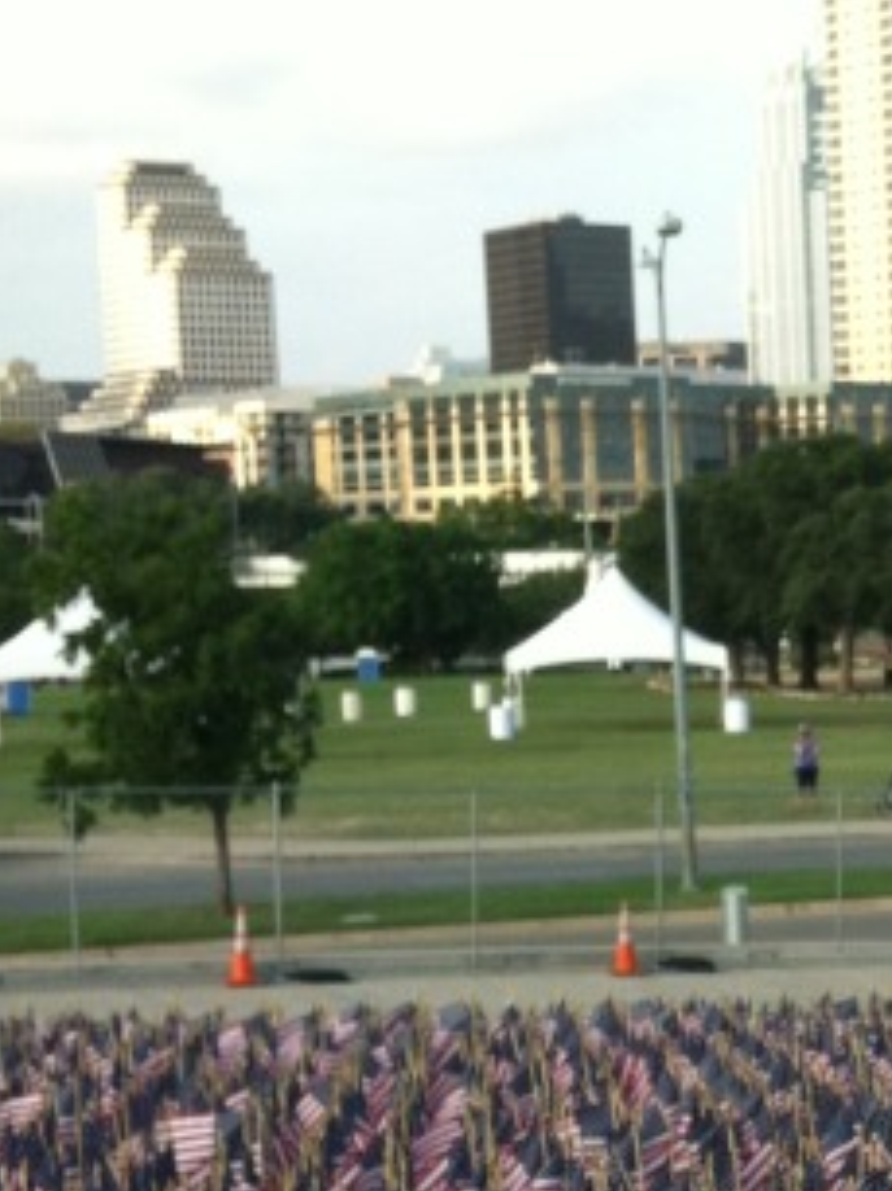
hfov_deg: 14.4
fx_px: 3372
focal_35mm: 98
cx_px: 1204
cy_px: 1031
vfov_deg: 19.7
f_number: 2.8
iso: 80
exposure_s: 1/293
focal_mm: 3.85
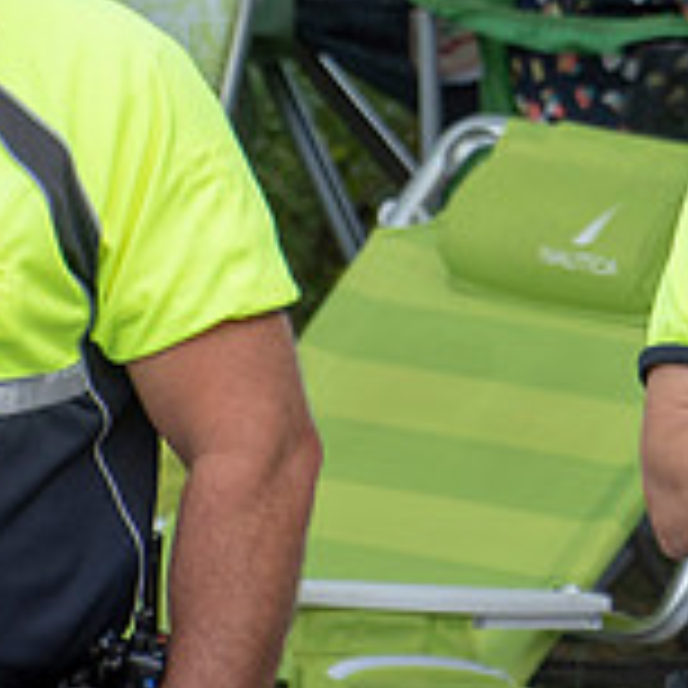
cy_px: 52
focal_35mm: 1459
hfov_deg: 1.2
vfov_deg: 1.2
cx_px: 746
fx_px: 32807
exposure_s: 1/500
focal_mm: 230
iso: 400
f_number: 5.6
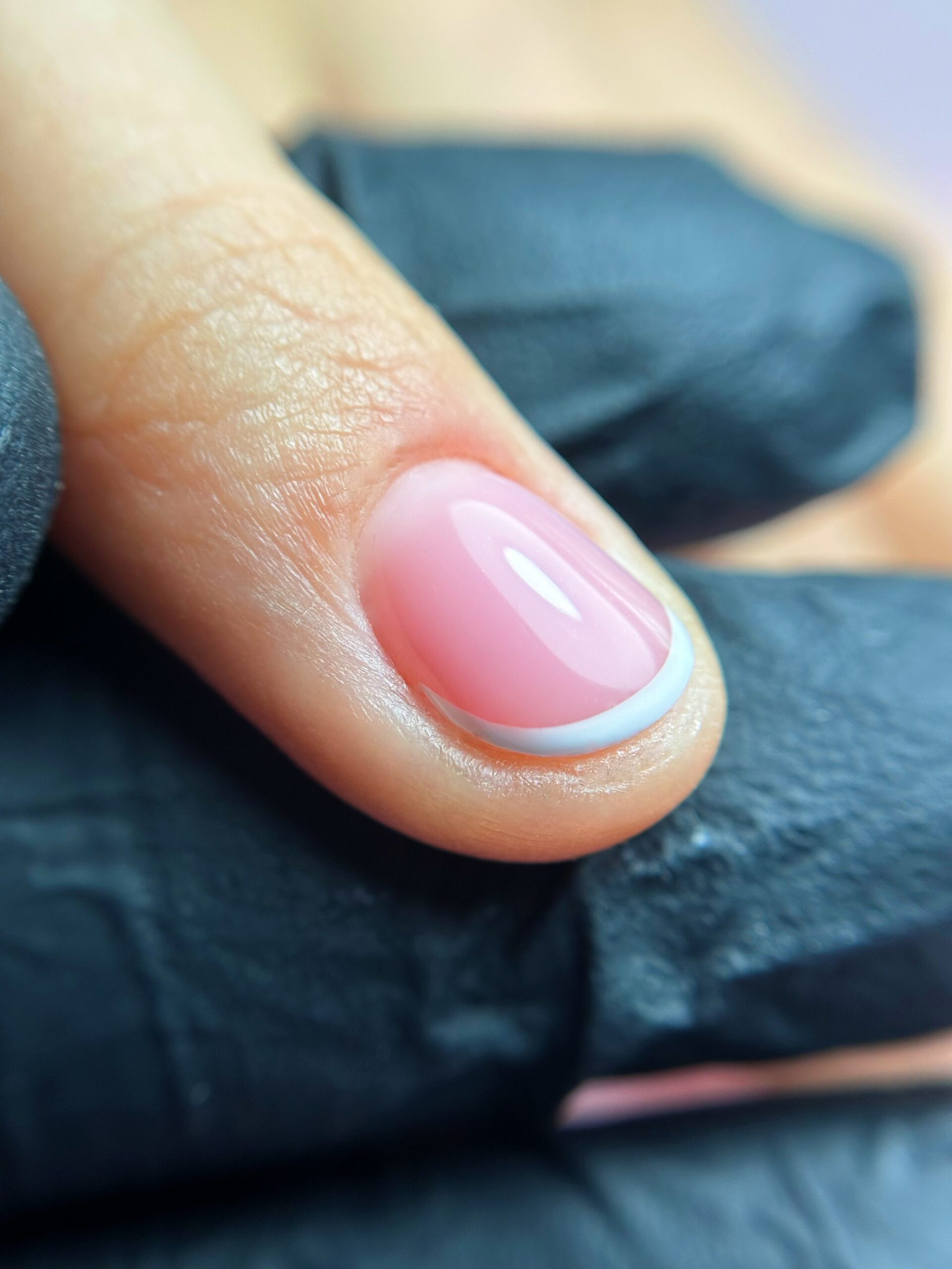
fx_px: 1760
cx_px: 476
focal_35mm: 48
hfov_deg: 30.3
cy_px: 634
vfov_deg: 39.7
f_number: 1.78
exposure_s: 1/339
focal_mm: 6.86
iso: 64
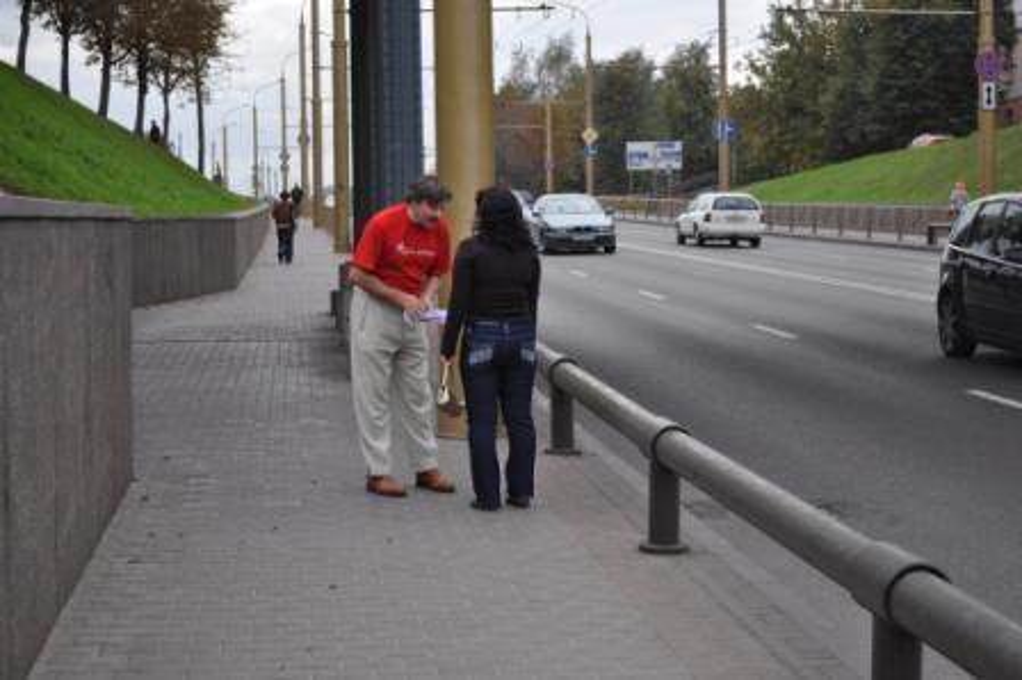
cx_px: 511
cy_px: 340
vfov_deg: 18.9
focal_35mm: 72
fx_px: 2042
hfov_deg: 28.1
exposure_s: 1/400
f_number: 6.3
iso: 200
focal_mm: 48
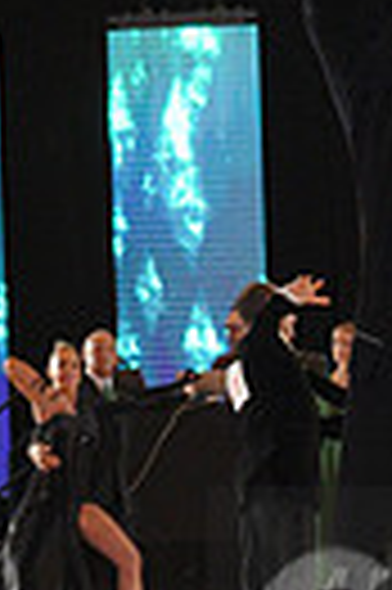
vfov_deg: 7.7
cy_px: 640
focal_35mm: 266
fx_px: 4356
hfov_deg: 5.0
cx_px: 831
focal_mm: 40
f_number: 5.6
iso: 2000
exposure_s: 1/200
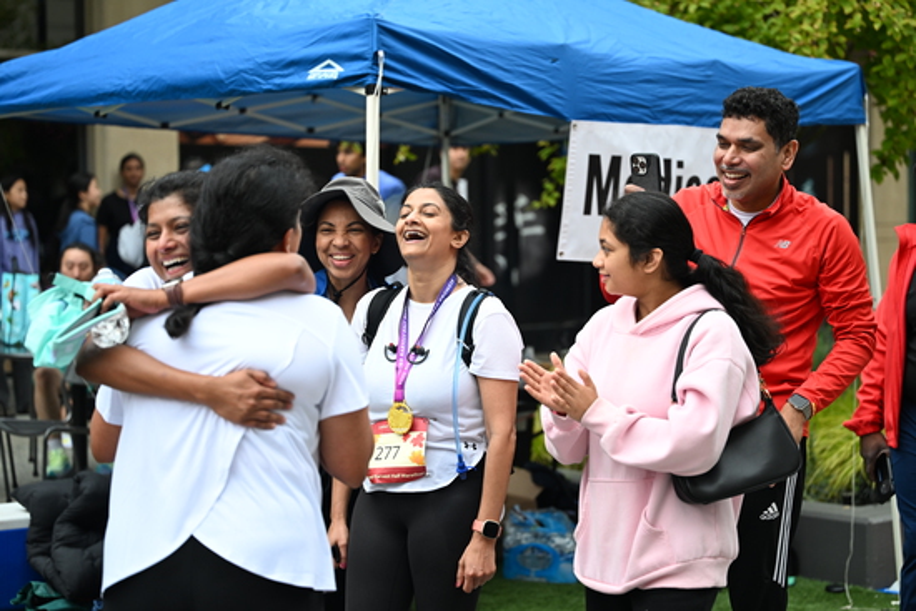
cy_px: 306
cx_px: 458
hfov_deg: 28.8
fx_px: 1781
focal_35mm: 70
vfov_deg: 19.5
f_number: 2.8
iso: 640
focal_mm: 70
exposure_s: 1/2000
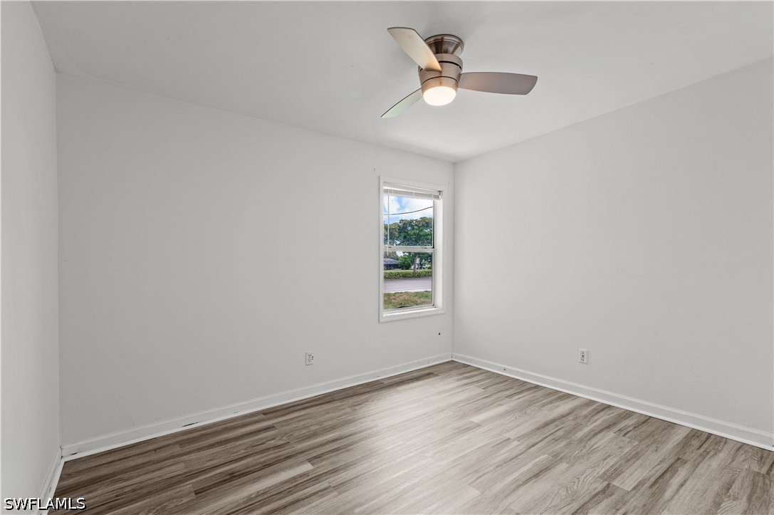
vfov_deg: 73.7
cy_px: 258
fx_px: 344
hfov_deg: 96.8
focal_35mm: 16
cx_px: 387
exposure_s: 1/5
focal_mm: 16
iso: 320
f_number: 8
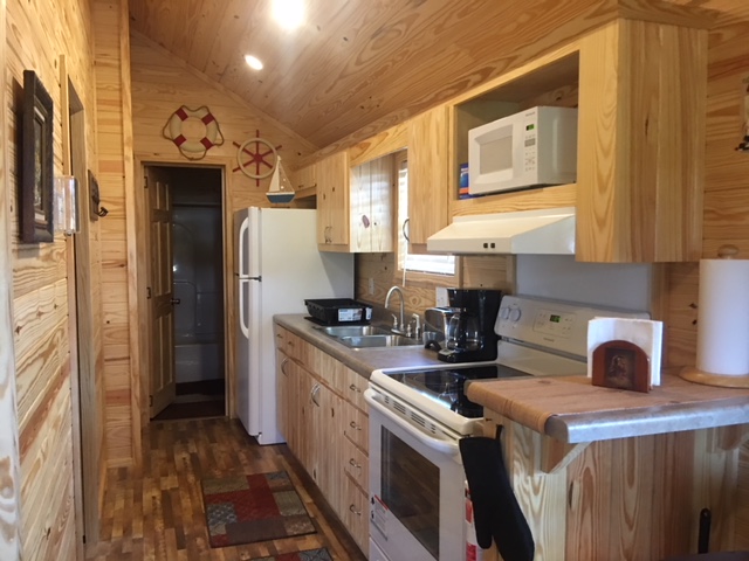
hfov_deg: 61.7
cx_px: 374
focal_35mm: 29
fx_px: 627
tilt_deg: -1.4
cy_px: 280
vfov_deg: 48.2
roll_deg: +0.9
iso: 80
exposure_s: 1/10
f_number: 2.2
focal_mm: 4.15
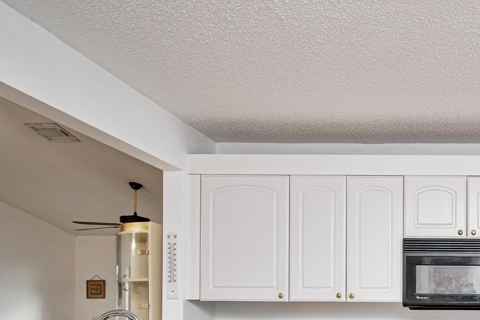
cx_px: 462
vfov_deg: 35.8
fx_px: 453
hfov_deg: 47.8
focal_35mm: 34
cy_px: 306
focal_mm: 10
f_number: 4.5
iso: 1000
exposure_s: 1/60
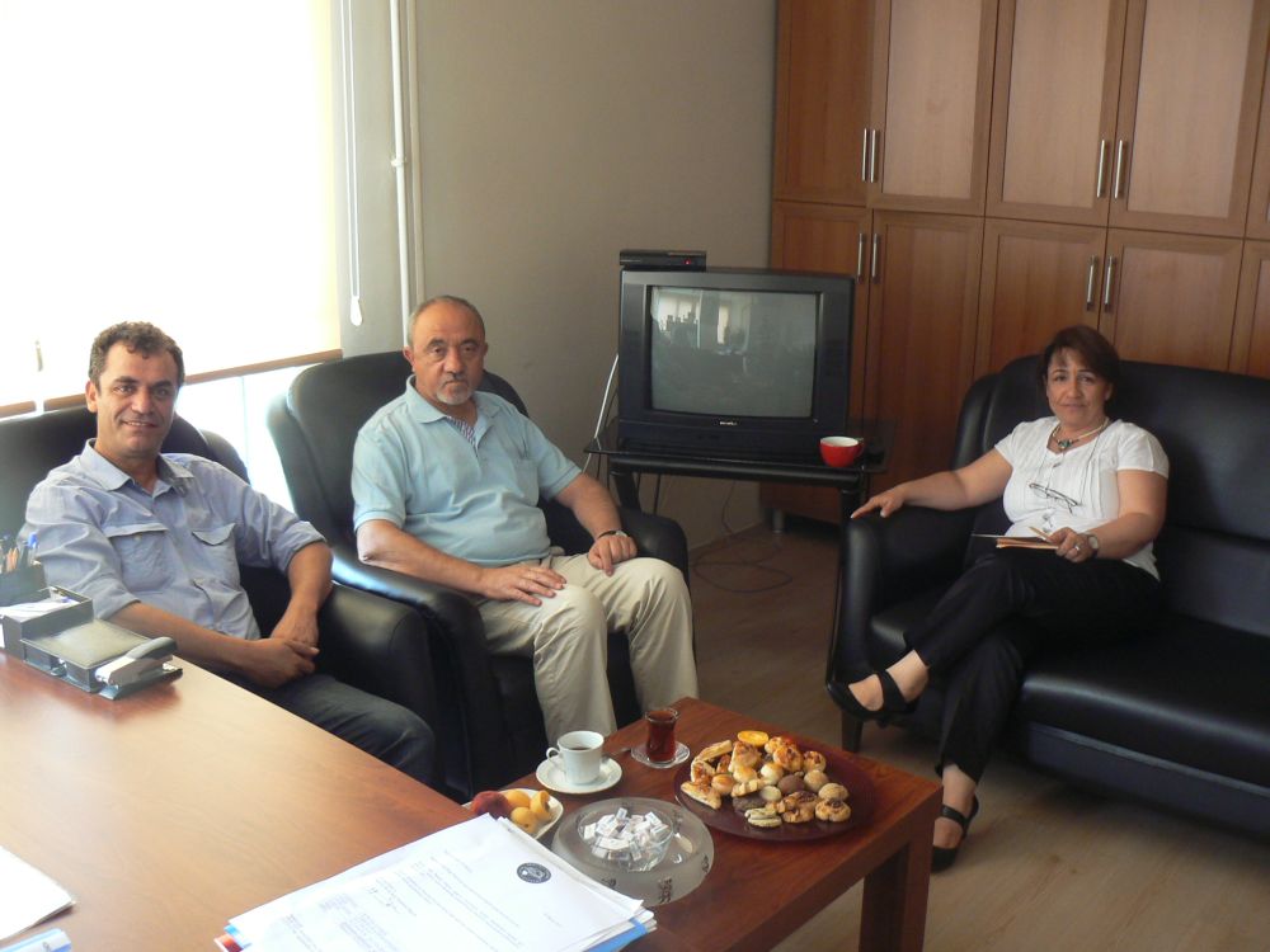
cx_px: 635
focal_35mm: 36
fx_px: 1321
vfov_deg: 39.7
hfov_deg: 51.4
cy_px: 476
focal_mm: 6
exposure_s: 1/30
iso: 160
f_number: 2.8
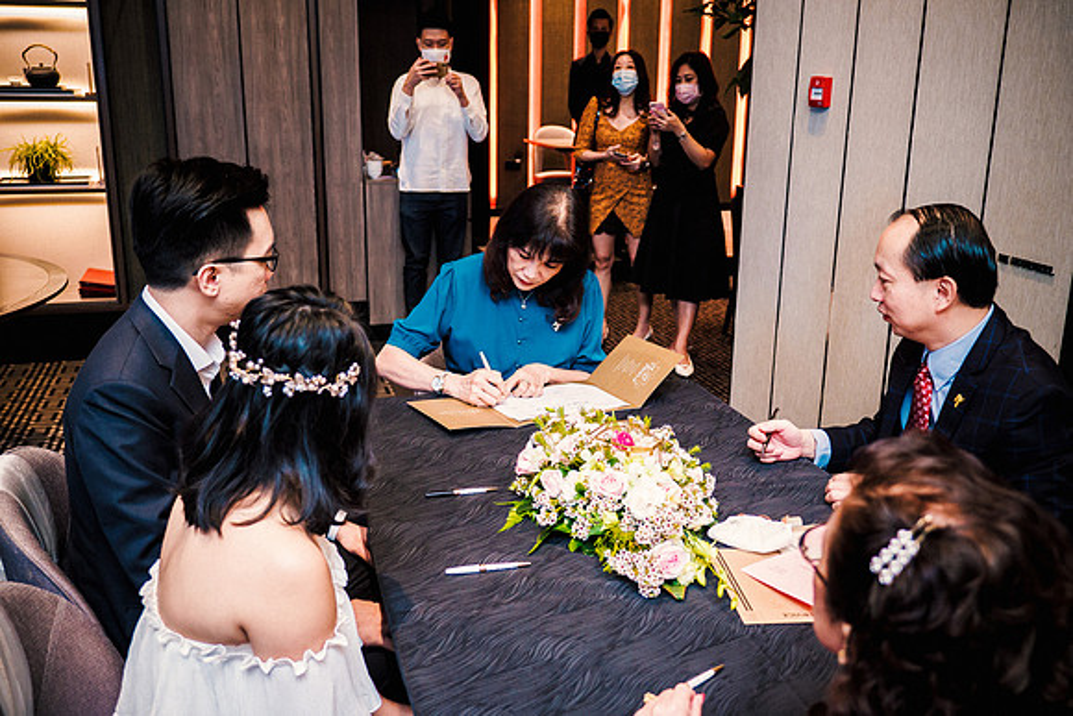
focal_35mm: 34
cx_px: 536
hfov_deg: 55.3
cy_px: 358
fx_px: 1023
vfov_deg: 38.6
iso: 640
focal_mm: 16
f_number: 2
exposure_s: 1/125
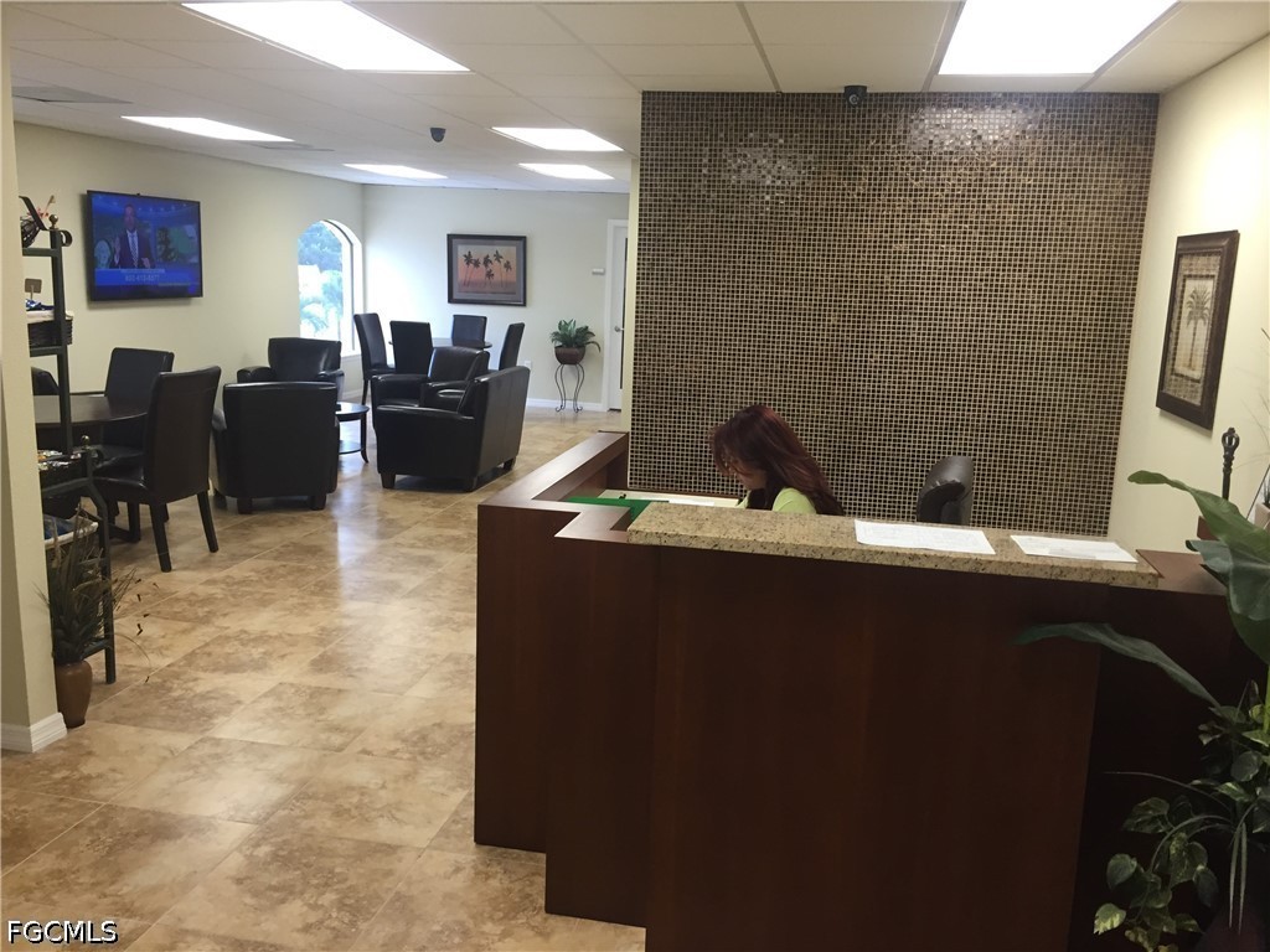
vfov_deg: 48.2
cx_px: 635
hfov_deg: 61.7
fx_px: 1064
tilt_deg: -10.2
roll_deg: -4.0
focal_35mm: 29
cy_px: 476
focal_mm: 4.15
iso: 40
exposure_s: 1/30
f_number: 2.2
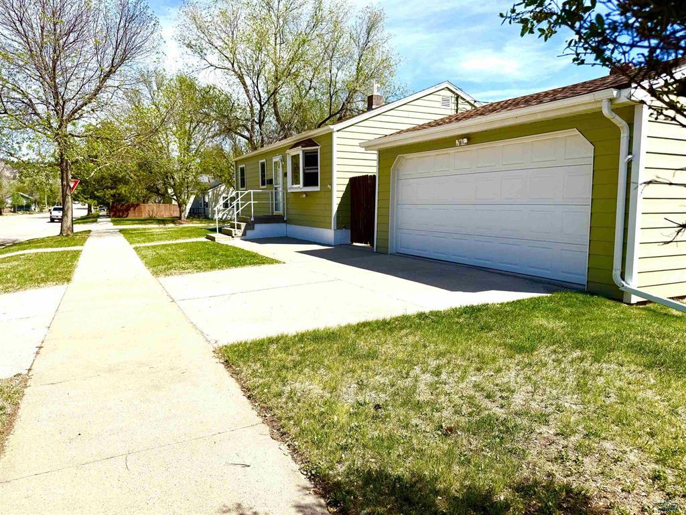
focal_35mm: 24
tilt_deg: -6.6
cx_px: 343
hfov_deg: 71.6
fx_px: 476
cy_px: 258
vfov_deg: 56.8
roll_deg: -0.5
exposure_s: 1/5319
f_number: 1.78
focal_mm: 6.76
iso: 80
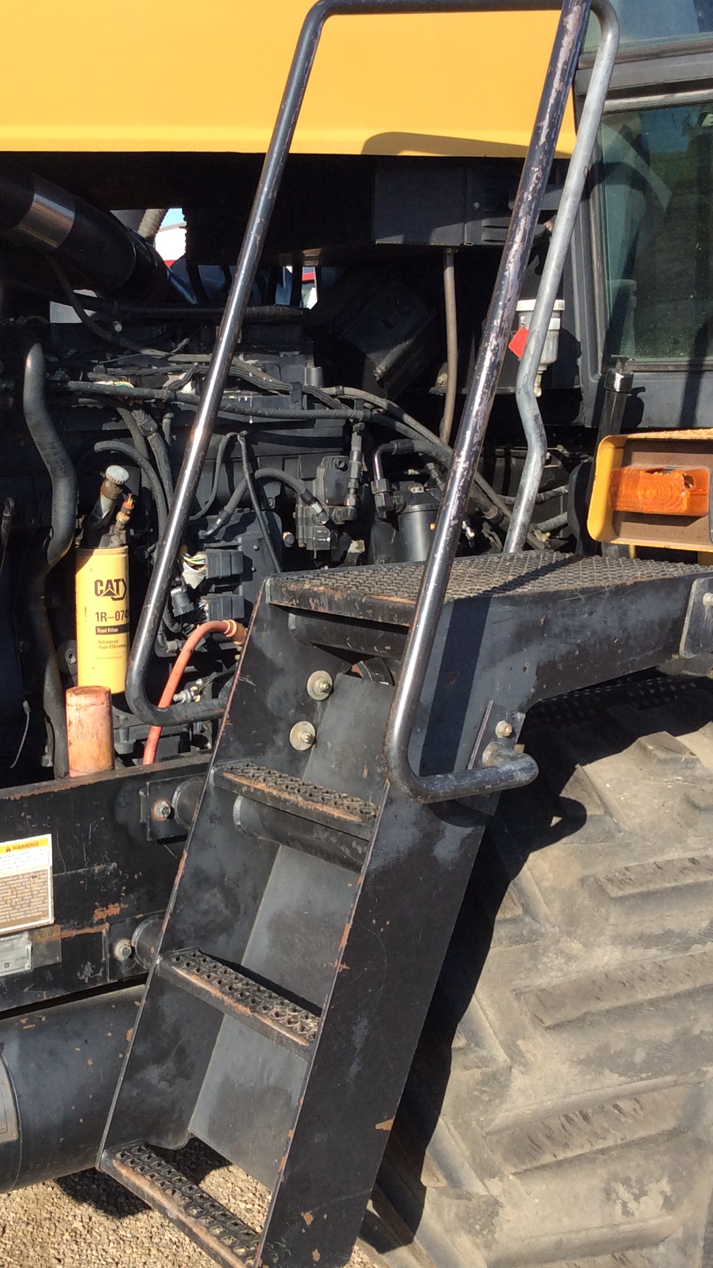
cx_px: 186
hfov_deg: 24.7
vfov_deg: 42.9
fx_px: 1614
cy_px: 640
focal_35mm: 48
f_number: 2.4
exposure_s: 1/794
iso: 32
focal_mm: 3.3
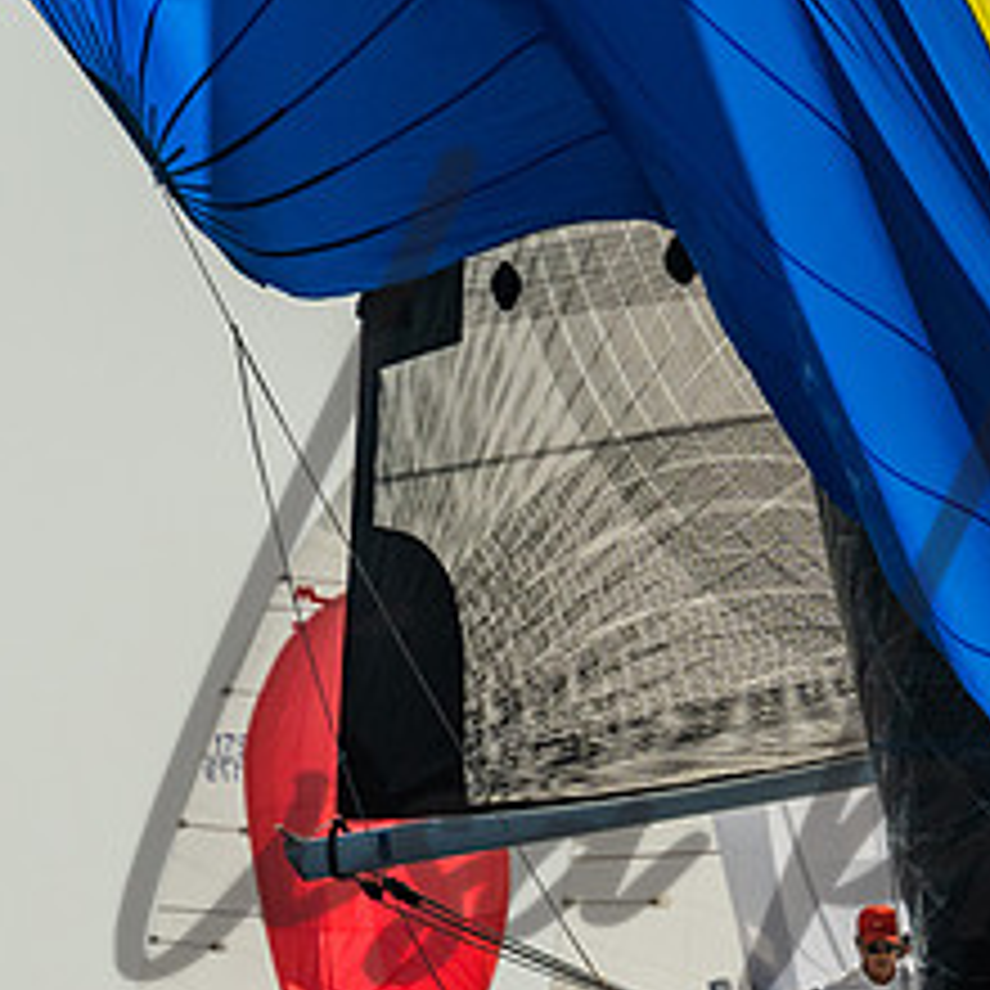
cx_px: 955
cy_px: 940
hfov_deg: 2.8
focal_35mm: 629
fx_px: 20352
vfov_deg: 2.8
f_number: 6.3
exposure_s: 1/2000
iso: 320
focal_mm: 165
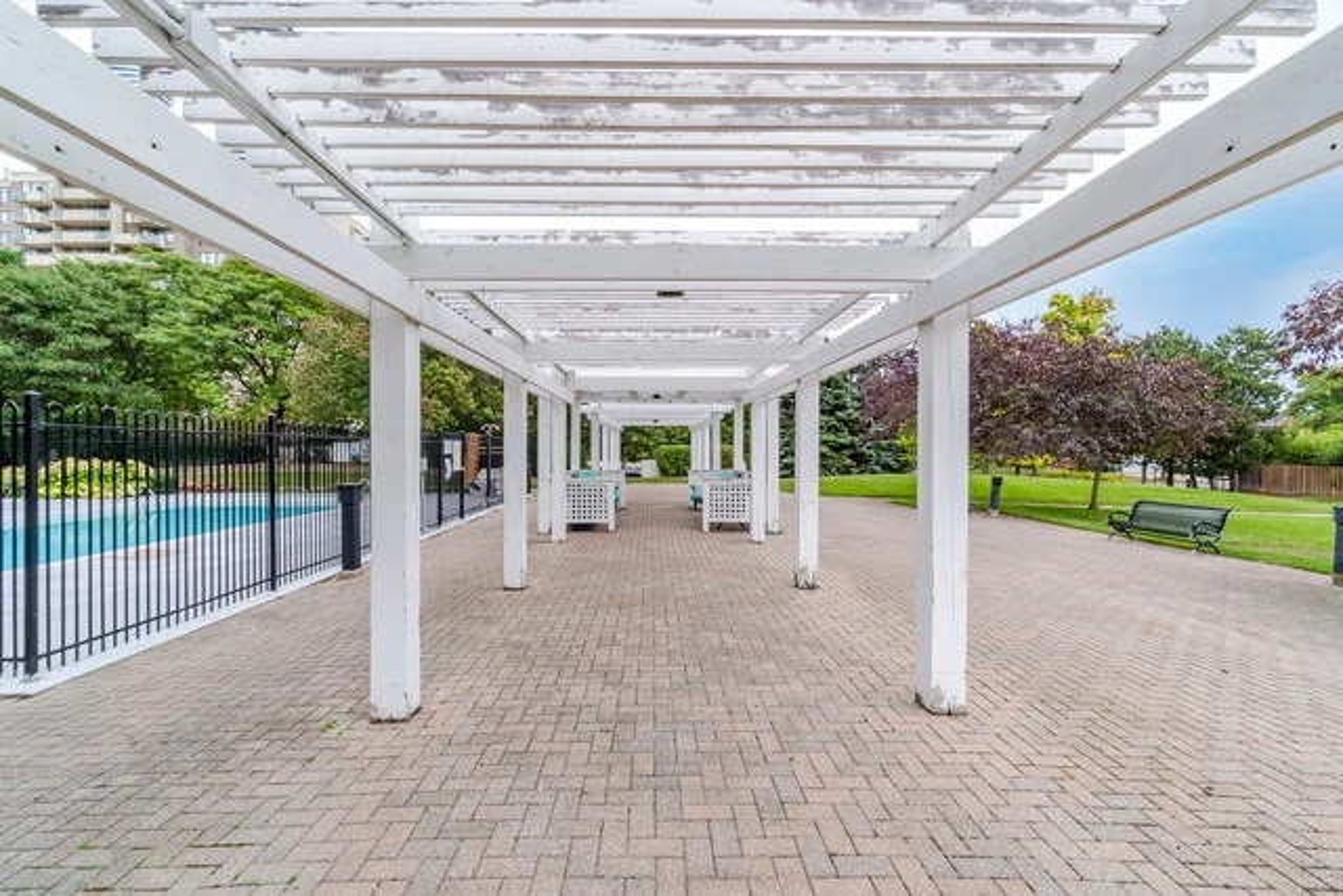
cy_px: 448
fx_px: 560
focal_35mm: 15
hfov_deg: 100.4
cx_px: 672
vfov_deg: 77.4
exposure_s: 1/50
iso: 125
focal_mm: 10
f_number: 16
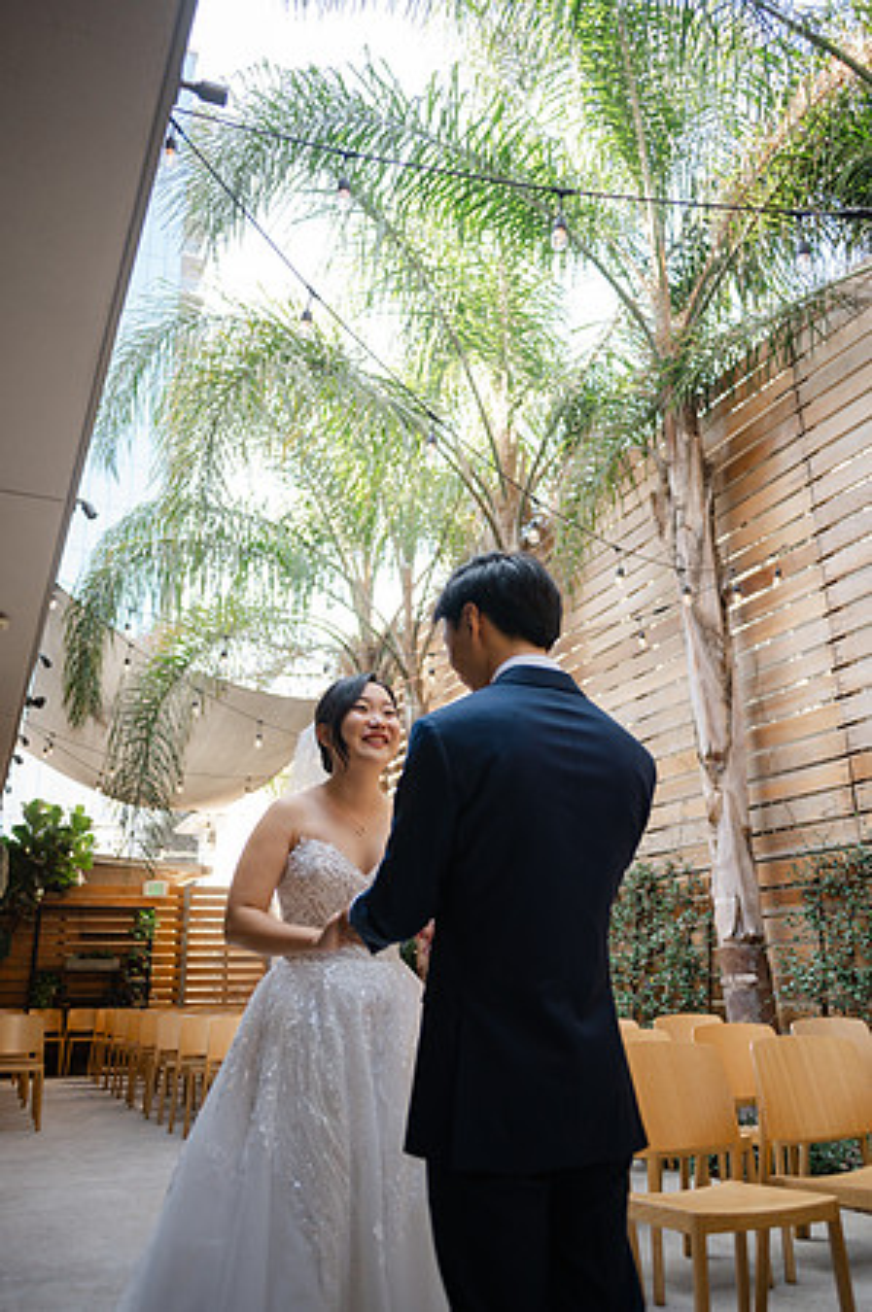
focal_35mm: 28
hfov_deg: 46.3
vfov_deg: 65.5
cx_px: 436
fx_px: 1020
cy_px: 656
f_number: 2.8
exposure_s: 1/250
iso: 400
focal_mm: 28
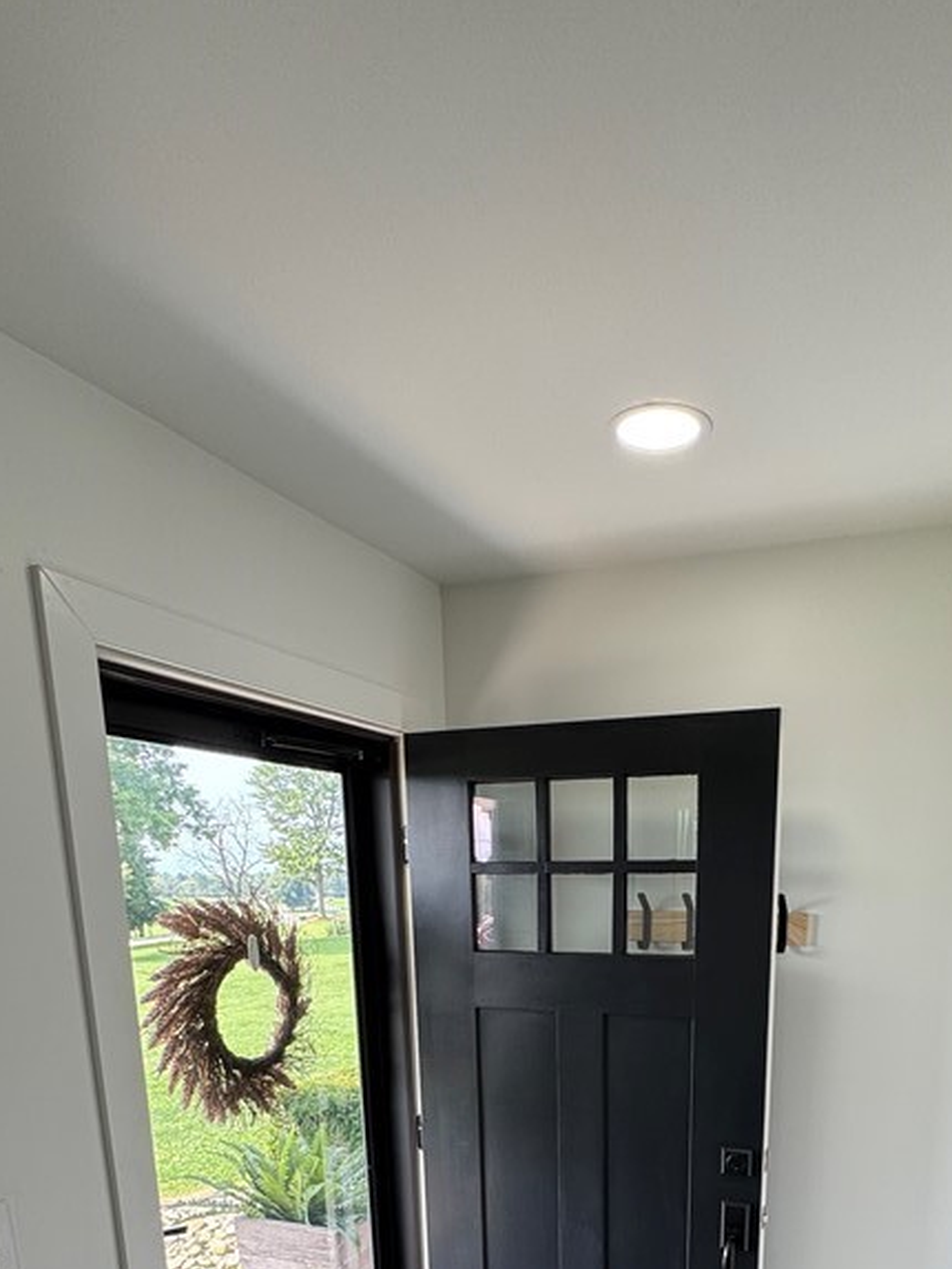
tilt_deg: -13.0
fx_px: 916
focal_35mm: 25
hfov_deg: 54.3
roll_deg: +0.5
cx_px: 593
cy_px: 1087
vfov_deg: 61.1
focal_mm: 2.22
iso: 40
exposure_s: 1/102
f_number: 2.2
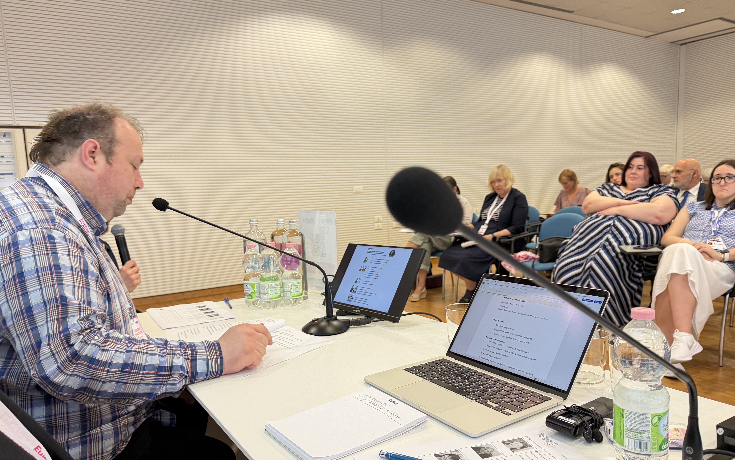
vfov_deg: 47.5
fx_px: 521
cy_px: 253
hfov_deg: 70.4
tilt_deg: -8.3
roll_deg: +2.4
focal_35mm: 26
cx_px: 365
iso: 320
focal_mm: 6.76
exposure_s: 1/60
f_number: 1.78
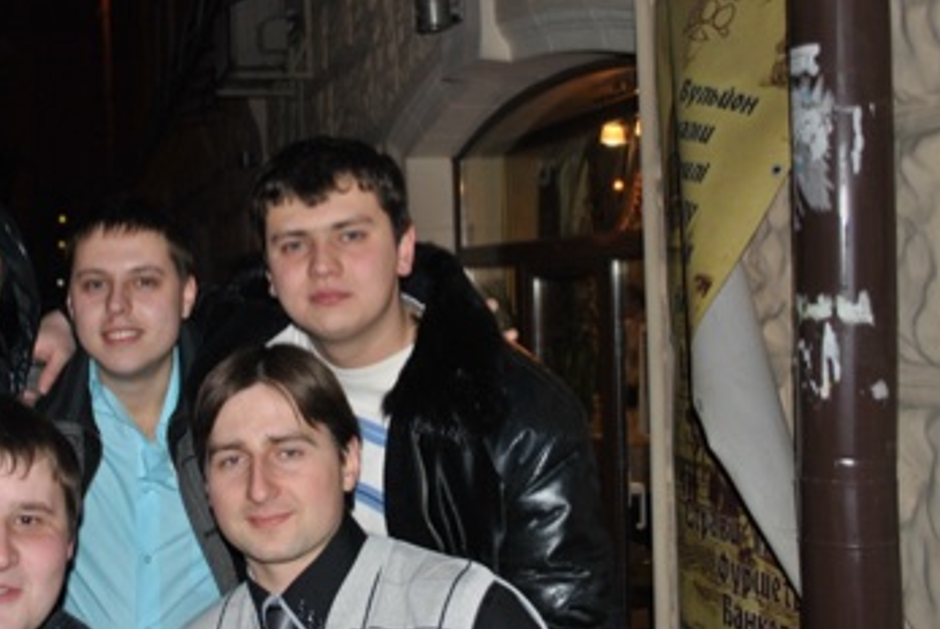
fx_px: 1176
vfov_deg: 29.8
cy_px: 233
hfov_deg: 42.9
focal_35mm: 45
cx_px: 301
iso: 200
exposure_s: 1/60
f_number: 3.8
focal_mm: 20
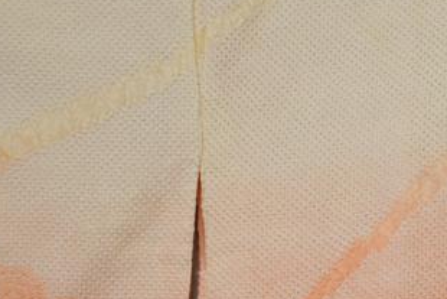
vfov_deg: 6.0
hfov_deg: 9.0
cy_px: 388
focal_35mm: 227
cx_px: 536
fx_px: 2820
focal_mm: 65
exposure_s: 1/80
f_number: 4
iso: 320
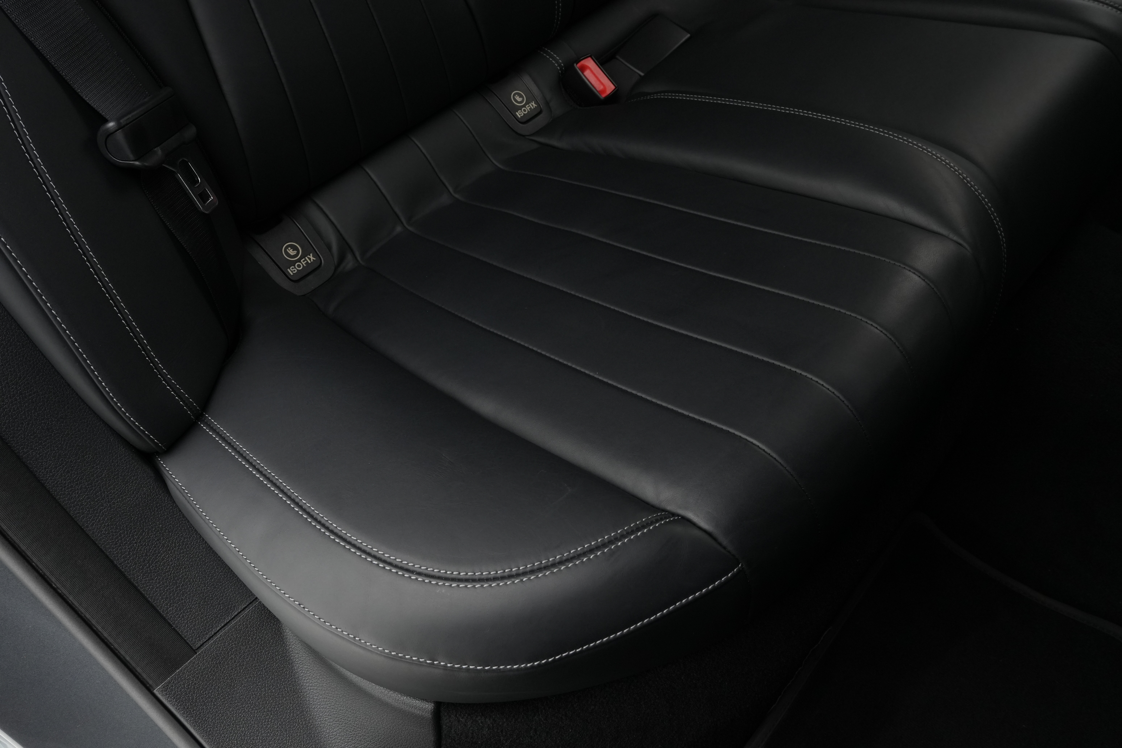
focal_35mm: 27
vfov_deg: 47.9
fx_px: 841
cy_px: 374
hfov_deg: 67.4
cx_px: 561
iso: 1000
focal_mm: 18
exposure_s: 1/50
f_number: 7.1
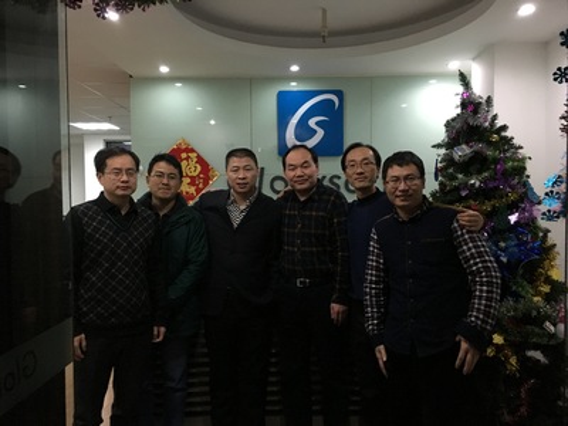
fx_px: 476
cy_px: 213
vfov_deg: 48.2
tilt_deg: -1.7
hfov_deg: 61.7
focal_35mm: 29
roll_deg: -0.4
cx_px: 284
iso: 200
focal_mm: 4.15
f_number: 2.2
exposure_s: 1/25
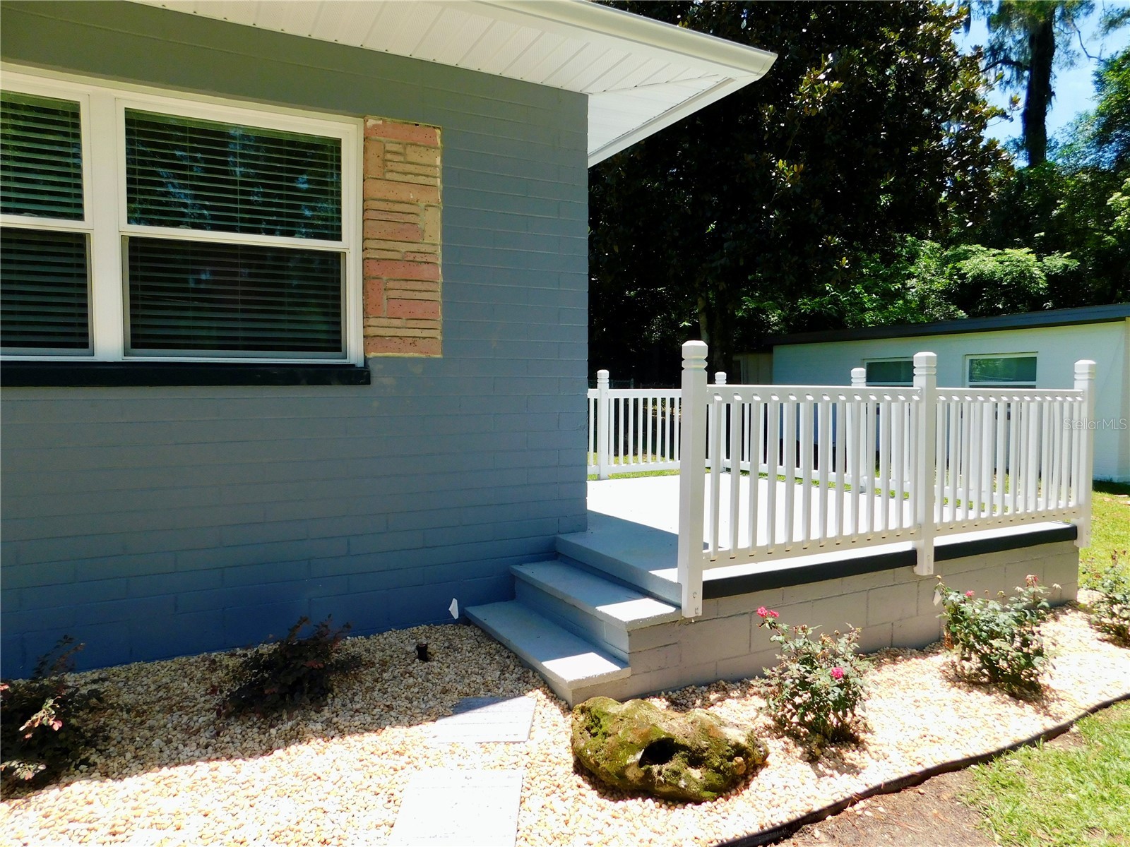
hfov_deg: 73.9
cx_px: 565
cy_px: 424
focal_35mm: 23
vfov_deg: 58.9
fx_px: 751
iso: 125
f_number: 3
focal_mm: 4
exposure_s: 1/800
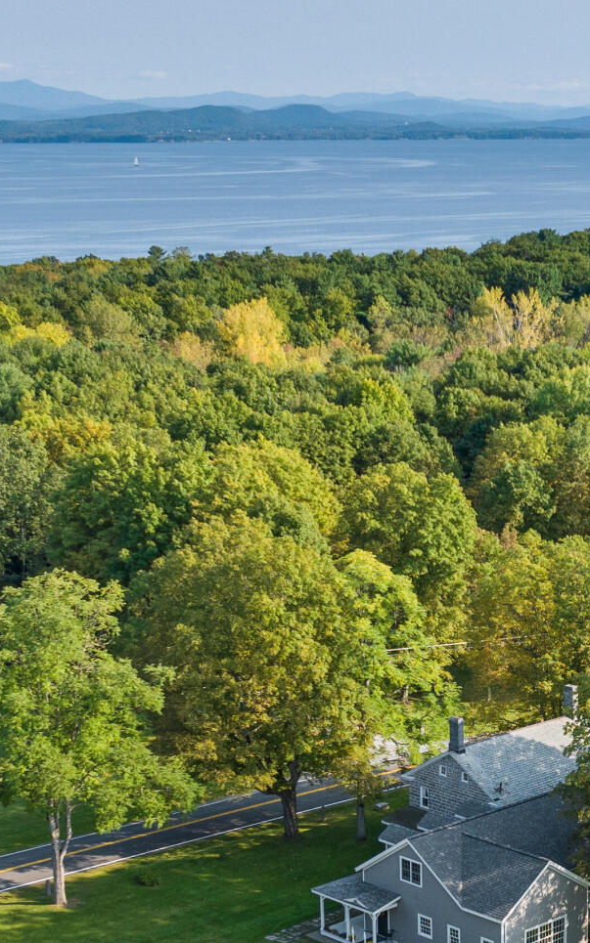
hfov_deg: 16.4
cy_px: 760
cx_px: 493
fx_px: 2033
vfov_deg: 25.7
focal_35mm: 79
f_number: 2.8
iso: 160
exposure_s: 1/1250
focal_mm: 12.29
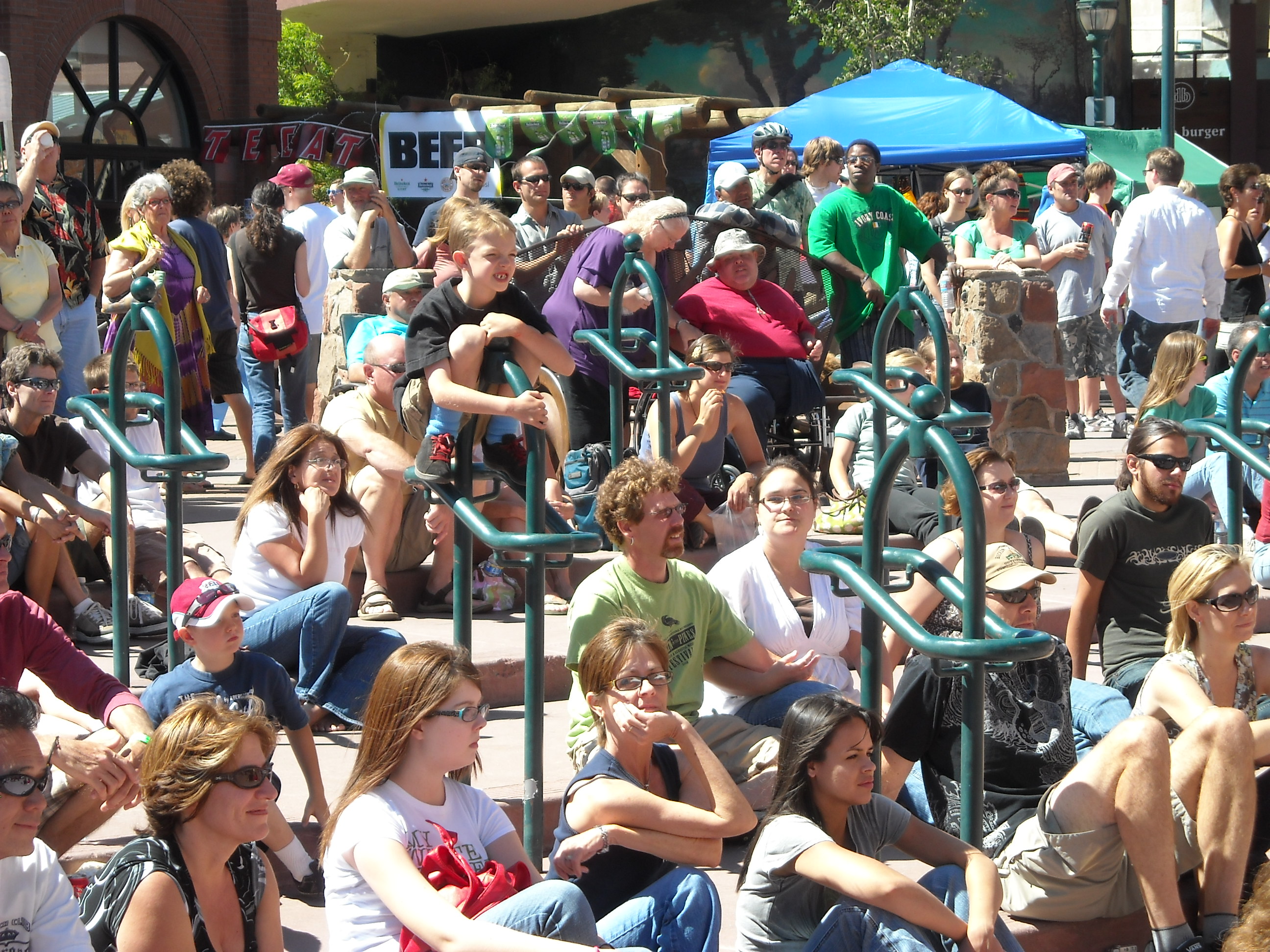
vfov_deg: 14.1
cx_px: 635
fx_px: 3852
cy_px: 476
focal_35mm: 105
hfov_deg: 18.7
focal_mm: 17.1
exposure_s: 1/168
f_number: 4.7
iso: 64
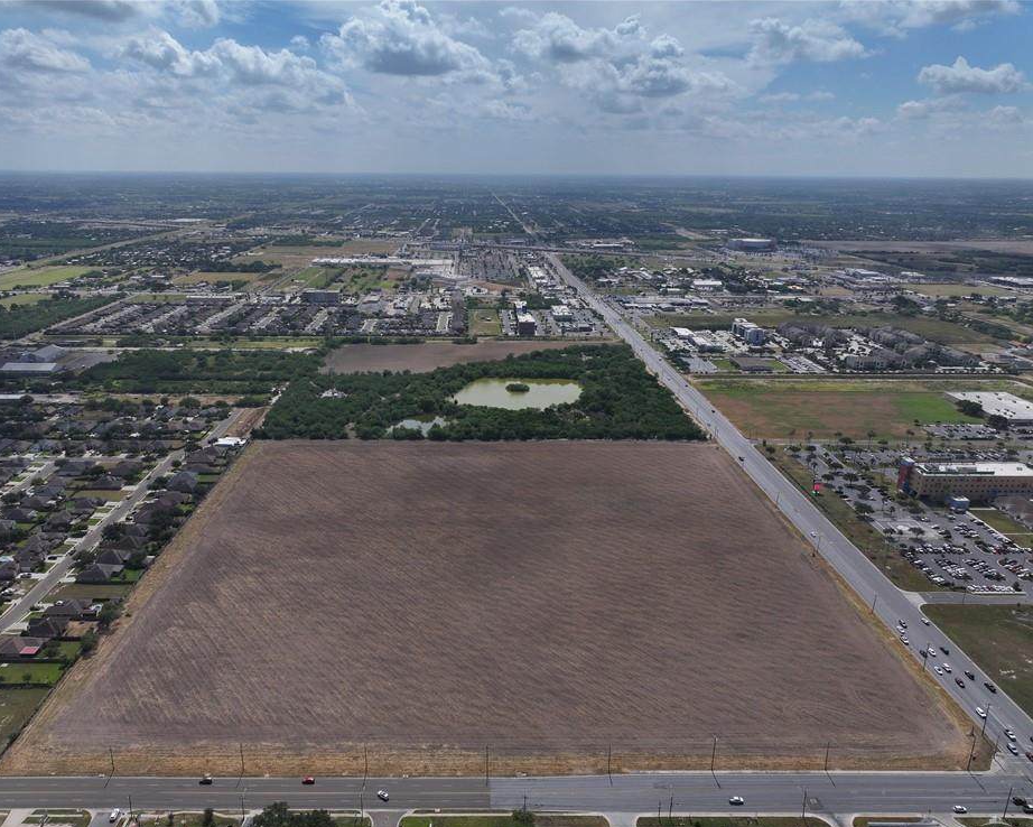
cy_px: 429
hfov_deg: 65.9
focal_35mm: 26
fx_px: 795
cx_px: 478
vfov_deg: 54.9
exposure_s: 1/320
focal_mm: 12.29
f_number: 2.8
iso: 110
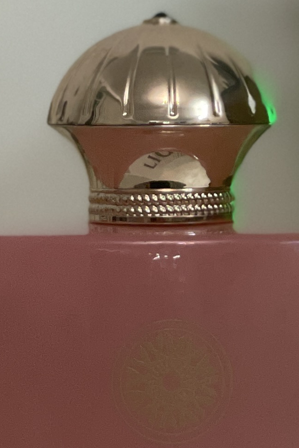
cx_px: 199
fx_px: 2803
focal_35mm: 225
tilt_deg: -0.2
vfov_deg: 9.1
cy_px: 115
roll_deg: +0.3
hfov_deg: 6.1
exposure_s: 1/121
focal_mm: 6
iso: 250
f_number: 2
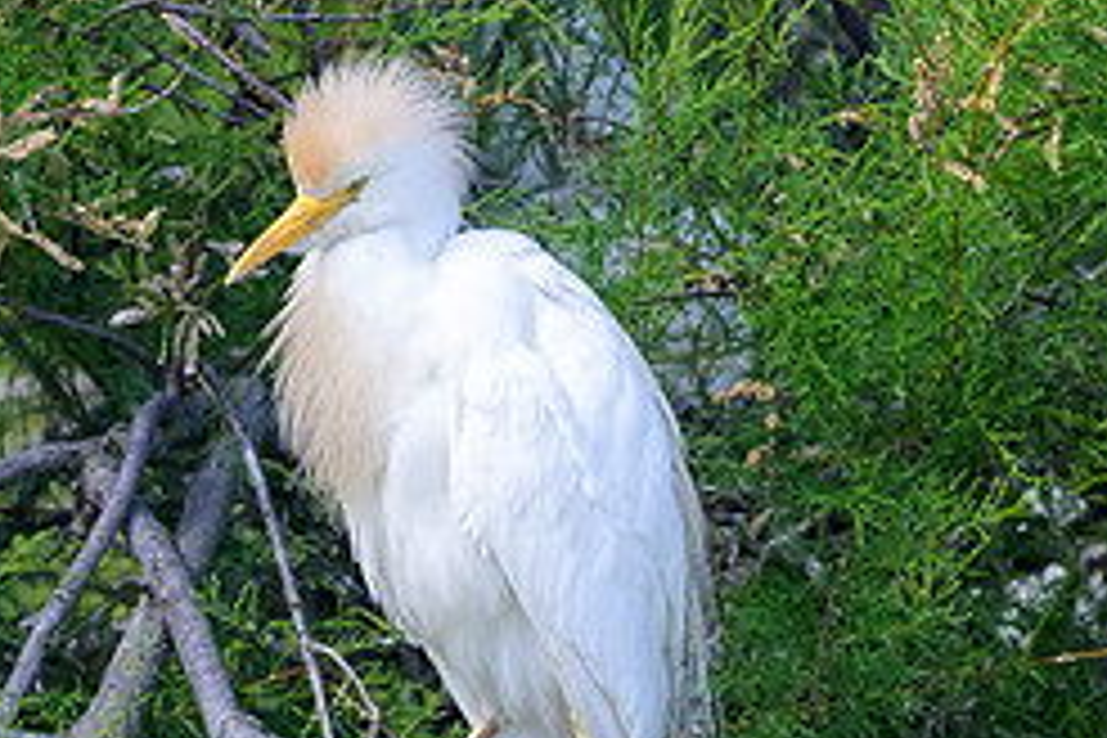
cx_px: -149
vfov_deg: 0.5
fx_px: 81081
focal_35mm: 2637
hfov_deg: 0.8
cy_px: 460
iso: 2000
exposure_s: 1/5000
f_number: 5
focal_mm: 560
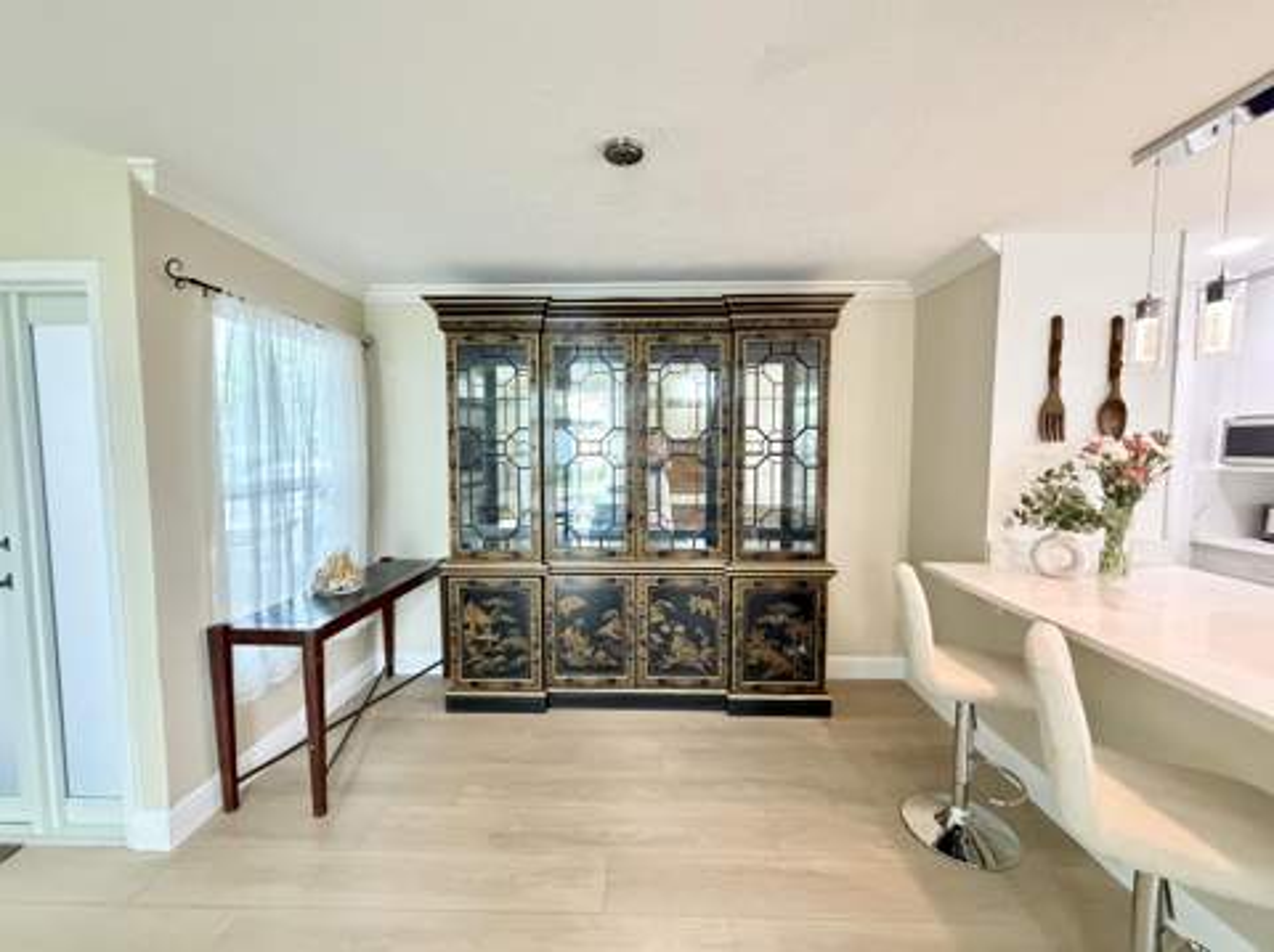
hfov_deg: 102.1
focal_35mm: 14
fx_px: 515
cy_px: 476
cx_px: 637
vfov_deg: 85.6
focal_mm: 2.22
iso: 800
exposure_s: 1/60
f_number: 2.2
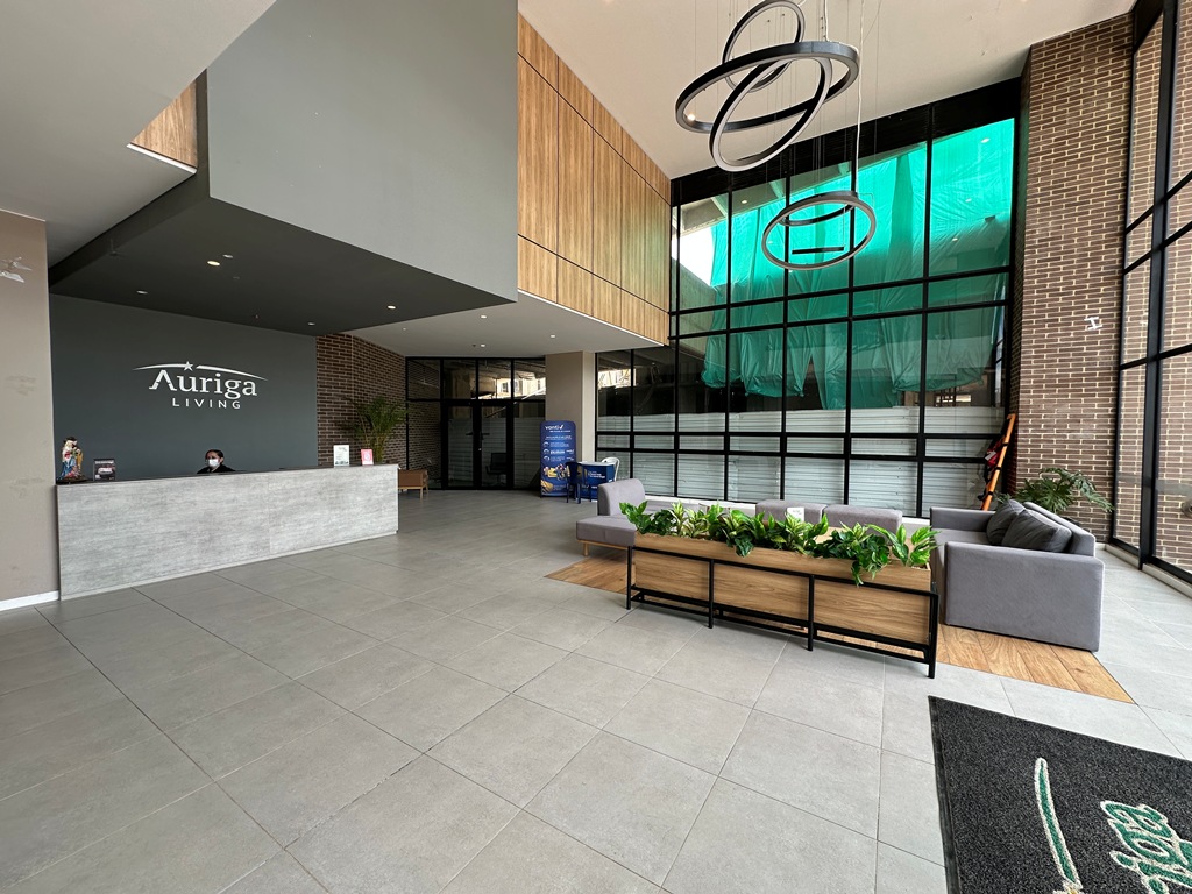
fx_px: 482
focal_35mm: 14
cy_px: 447
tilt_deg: -1.6
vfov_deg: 85.7
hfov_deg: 102.1
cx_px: 596
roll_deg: -0.7
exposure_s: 1/133
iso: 40
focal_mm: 2.22
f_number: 2.2
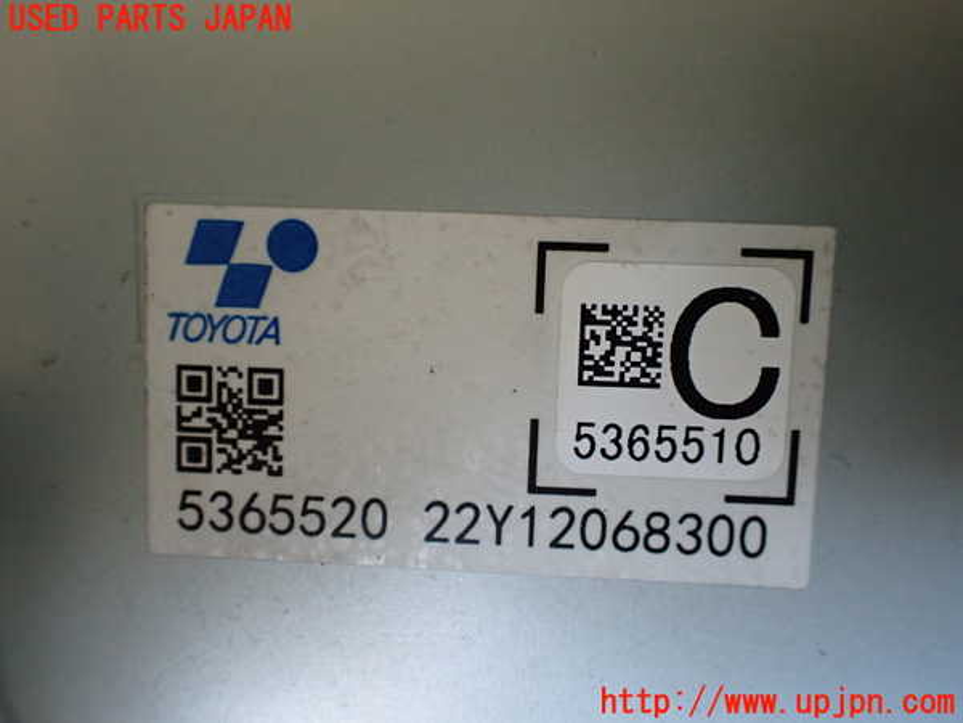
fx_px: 835
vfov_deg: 46.8
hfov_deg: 60.0
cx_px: 482
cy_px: 362
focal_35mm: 30
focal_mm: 5.4
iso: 500
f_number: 2.3
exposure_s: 1/125
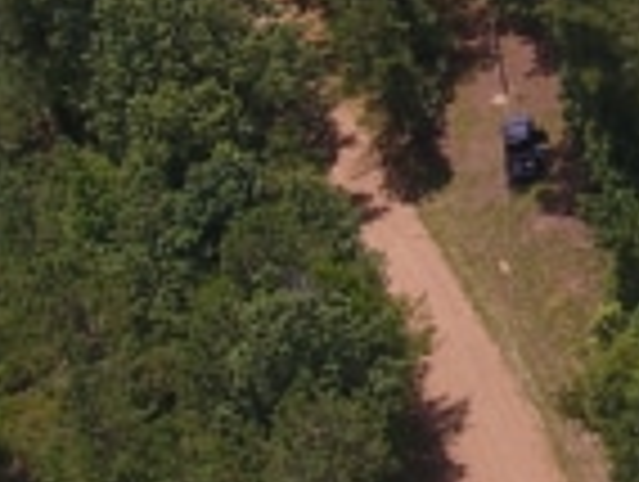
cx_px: 1107
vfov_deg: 15.3
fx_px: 1664
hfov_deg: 17.9
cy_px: -221
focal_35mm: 90
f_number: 2.8
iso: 100
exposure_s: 1/736
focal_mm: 3.61
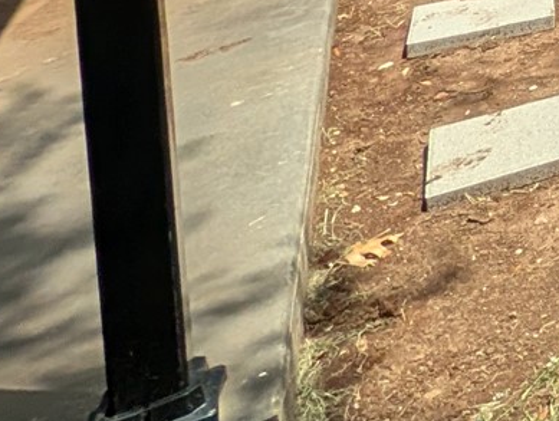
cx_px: 1402
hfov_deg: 14.4
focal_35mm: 63
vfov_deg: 16.8
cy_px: -445
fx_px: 1019
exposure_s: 1/3663
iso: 54
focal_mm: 2.02
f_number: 1.7
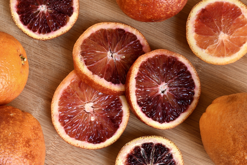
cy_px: 82
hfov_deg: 33.4
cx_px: 124
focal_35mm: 60
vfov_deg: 22.6
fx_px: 412
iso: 100
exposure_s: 1
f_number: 8
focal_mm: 40
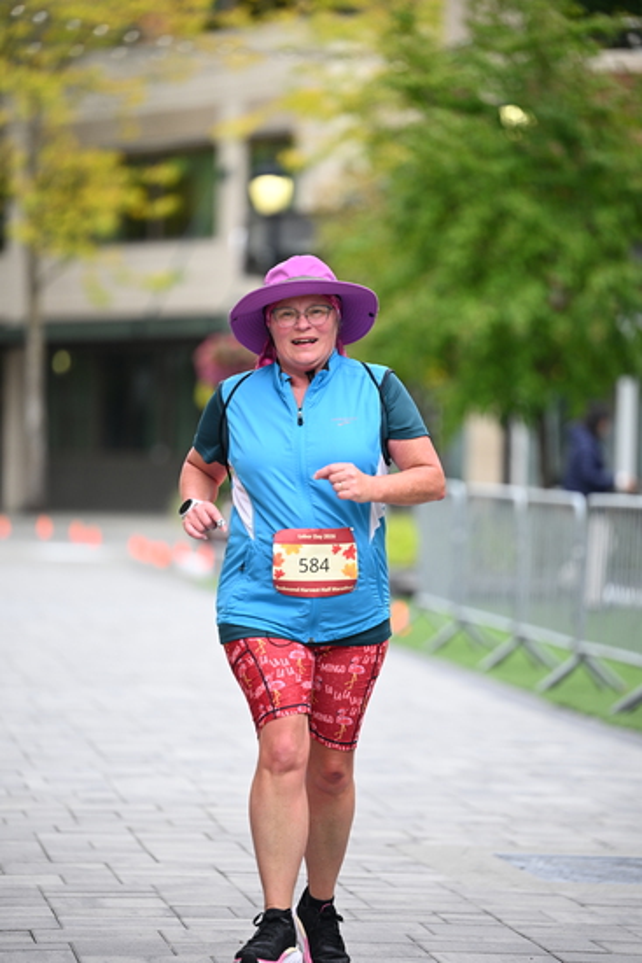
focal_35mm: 175
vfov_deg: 11.7
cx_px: 321
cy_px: 482
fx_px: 4678
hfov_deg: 7.9
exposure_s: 1/1600
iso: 640
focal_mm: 175
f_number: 2.8
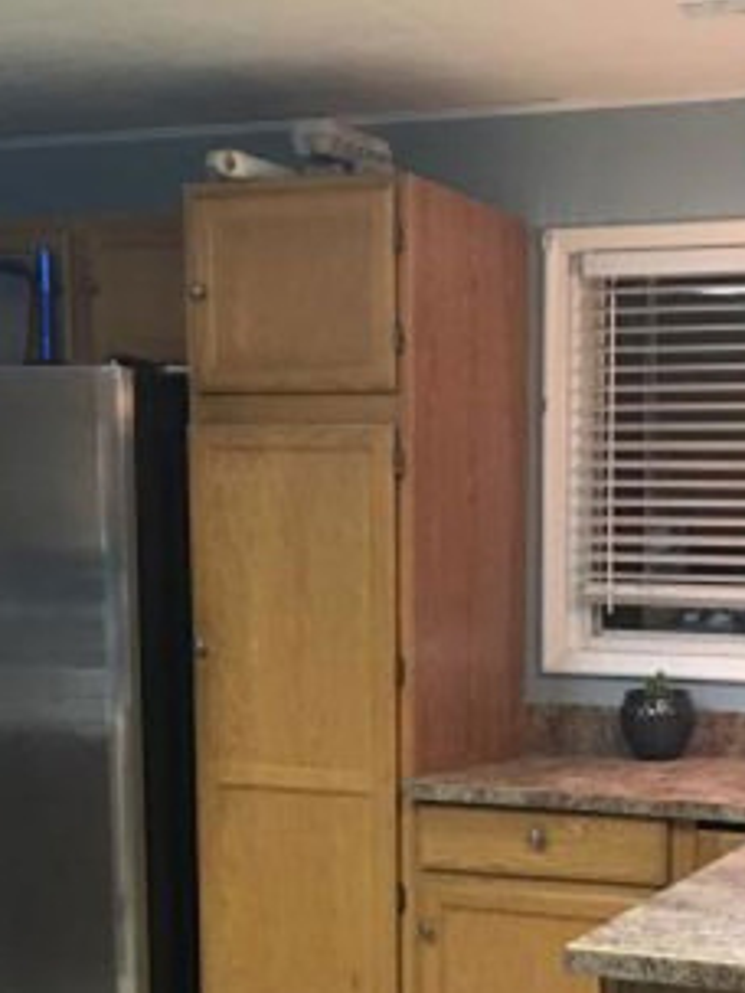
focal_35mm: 61
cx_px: 624
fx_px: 1750
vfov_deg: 31.0
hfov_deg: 23.6
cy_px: 777
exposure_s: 1/30
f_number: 2.2
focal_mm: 4.15
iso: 200
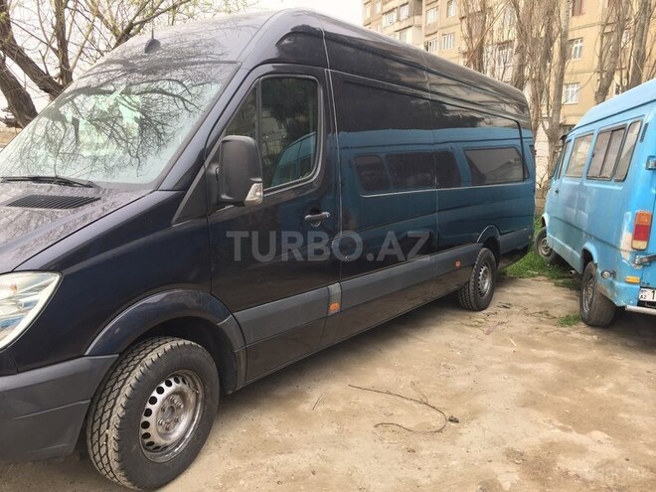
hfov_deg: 61.7
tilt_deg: -10.1
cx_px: 328
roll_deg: -0.3
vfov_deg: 48.2
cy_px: 246
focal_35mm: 29
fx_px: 550
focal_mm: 4.15
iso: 32
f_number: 2.2
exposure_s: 1/213
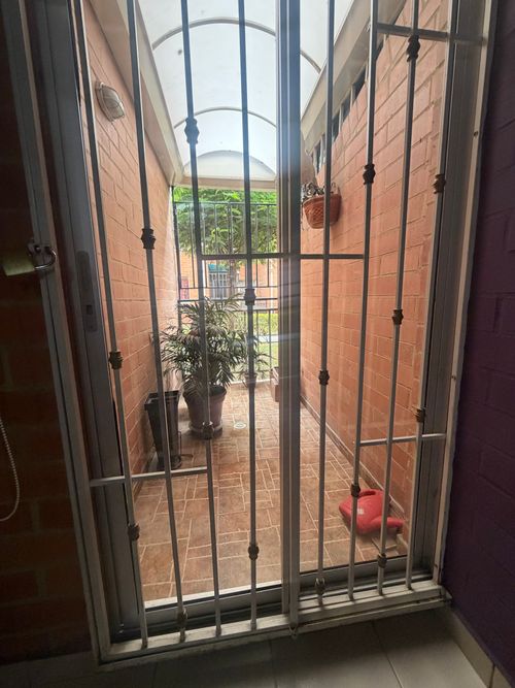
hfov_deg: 85.7
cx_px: 258
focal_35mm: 14
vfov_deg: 102.1
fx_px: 278
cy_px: 344
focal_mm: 2.22
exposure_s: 1/77
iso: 320
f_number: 2.2
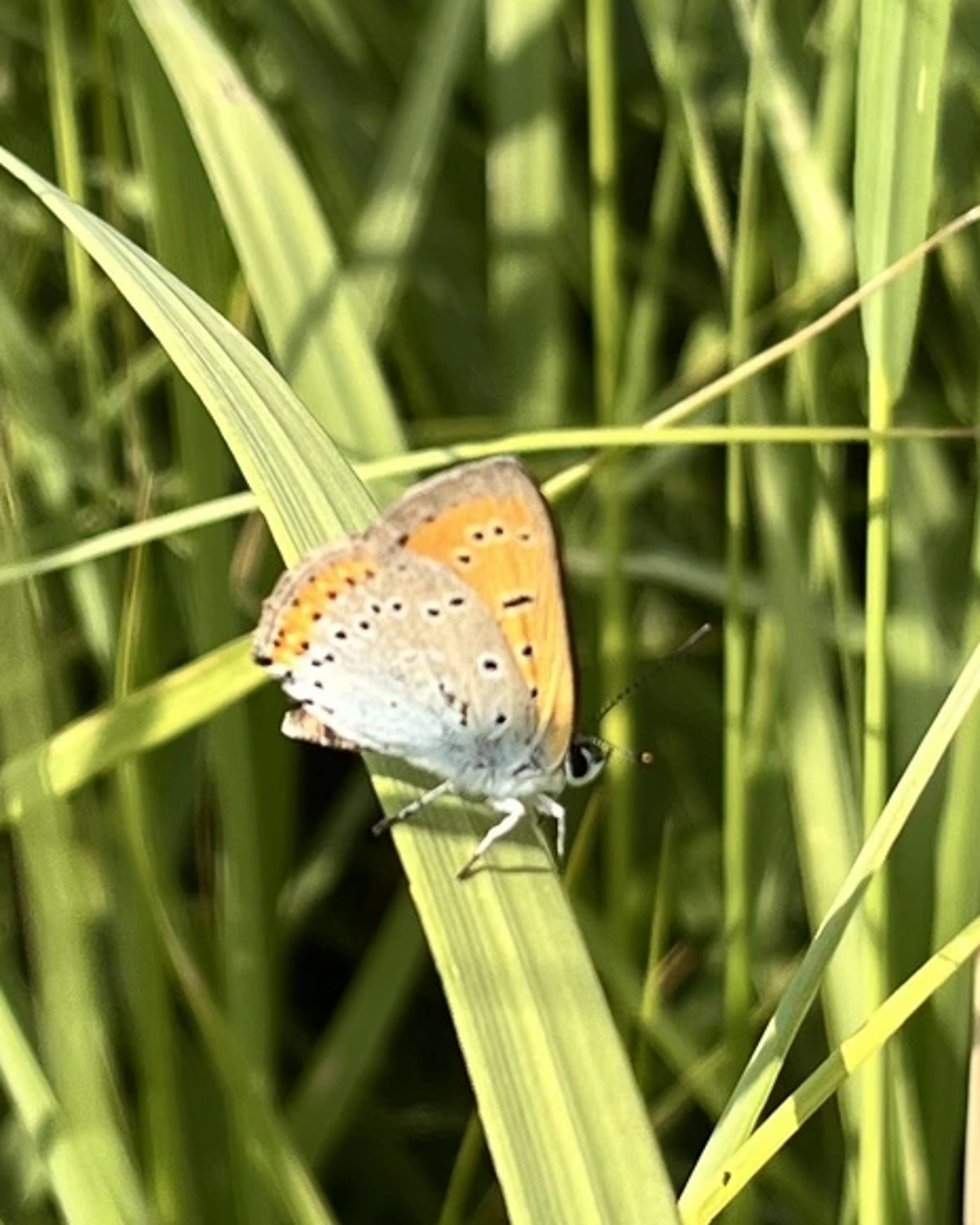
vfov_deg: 62.2
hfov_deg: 51.5
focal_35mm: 28
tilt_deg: -22.5
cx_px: 503
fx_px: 1015
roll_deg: +2.1
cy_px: 615
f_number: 1.6
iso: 50
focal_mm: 5.1
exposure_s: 1/1832
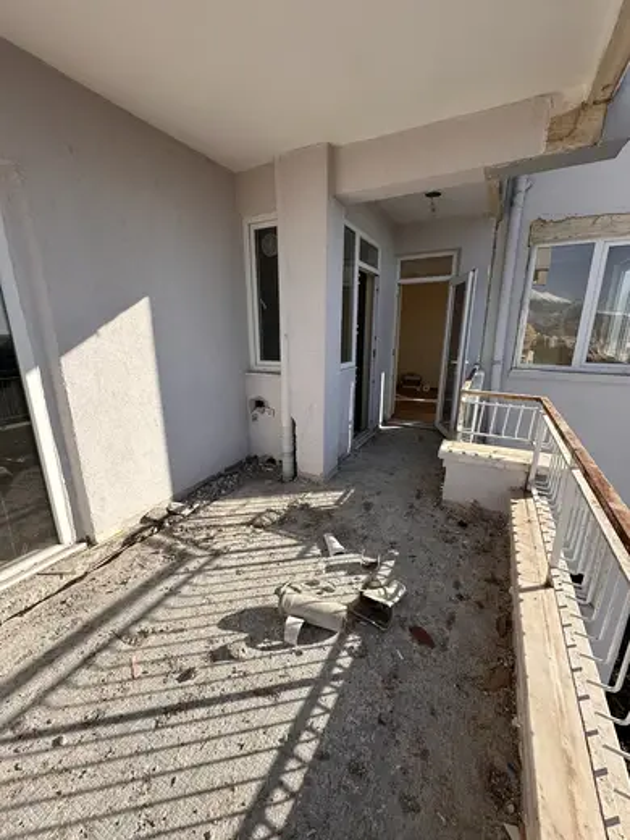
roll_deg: -1.3
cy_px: 420
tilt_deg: -14.7
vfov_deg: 102.1
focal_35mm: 14
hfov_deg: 85.7
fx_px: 340
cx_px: 315
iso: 50
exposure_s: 1/1171
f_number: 2.2
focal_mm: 2.22
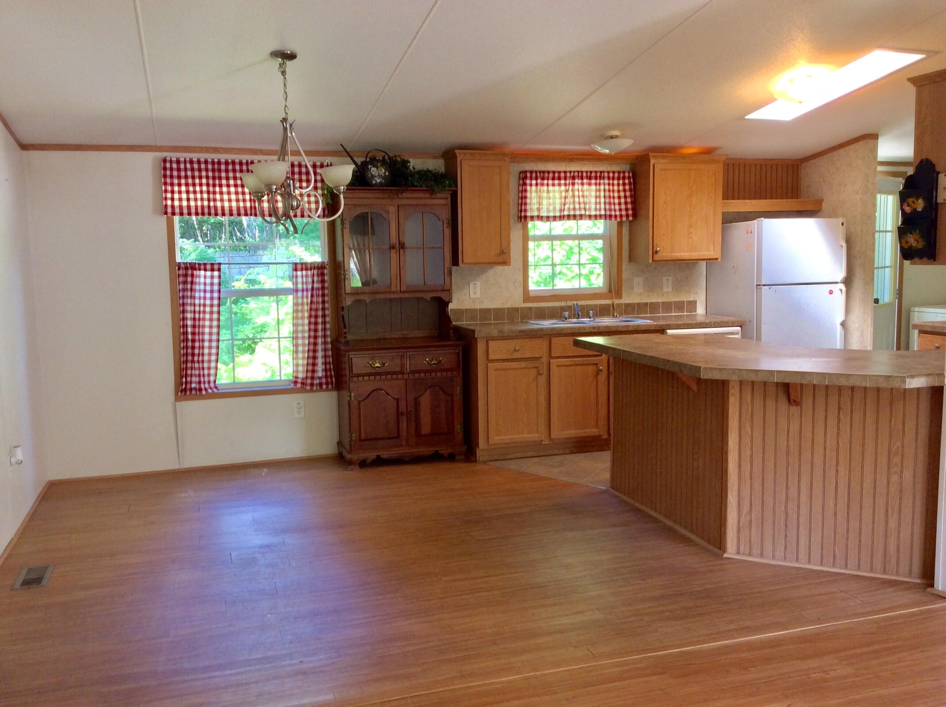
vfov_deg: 44.1
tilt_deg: -5.9
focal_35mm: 32
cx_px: 473
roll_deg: +1.1
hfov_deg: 56.9
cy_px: 354
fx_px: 873
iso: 40
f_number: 2.4
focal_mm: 3.3
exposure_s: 1/24
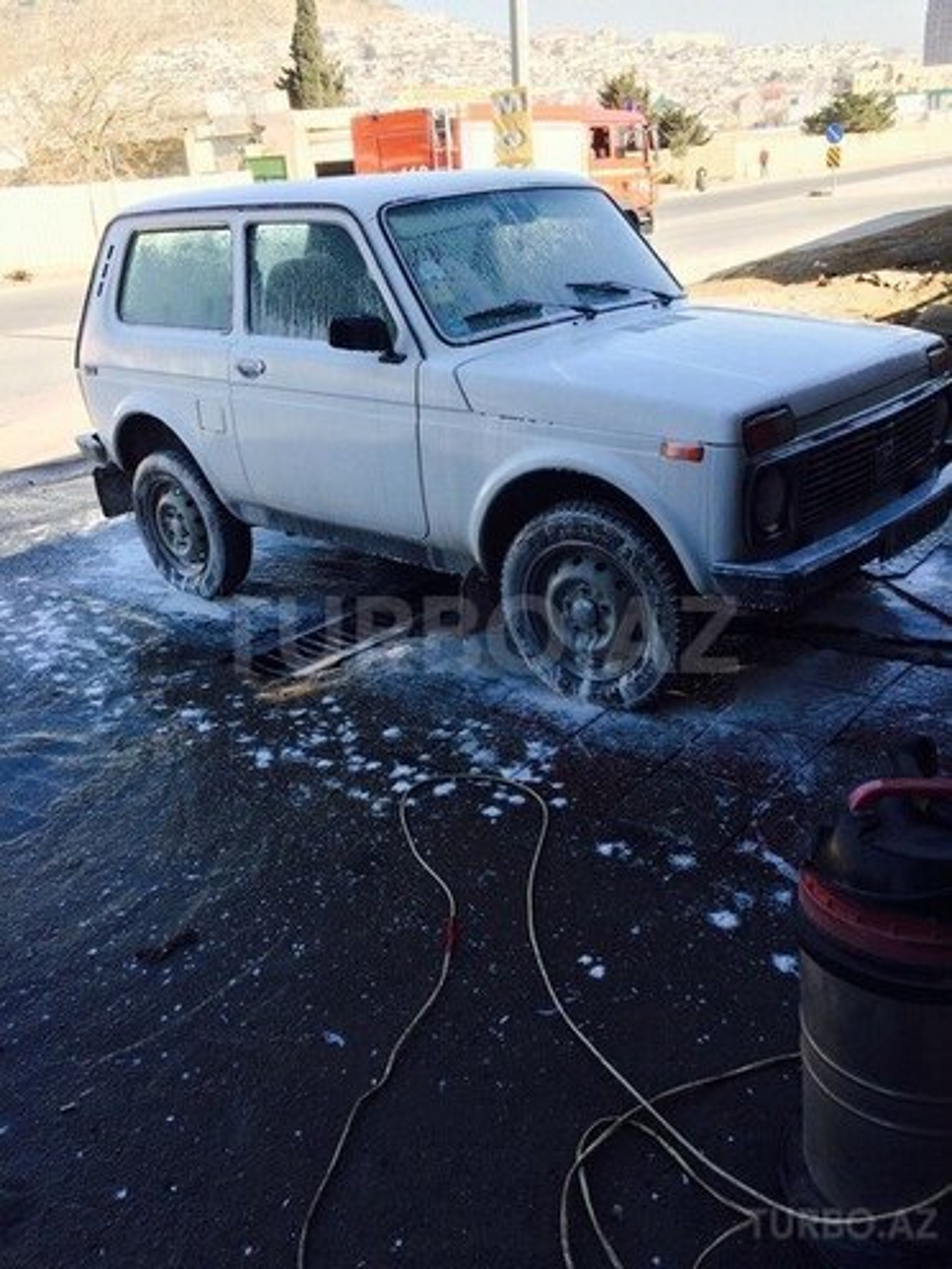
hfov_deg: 48.2
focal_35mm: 29
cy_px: 634
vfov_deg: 61.7
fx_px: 1063
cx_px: 476
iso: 32
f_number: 2.2
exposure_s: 1/805
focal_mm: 4.15
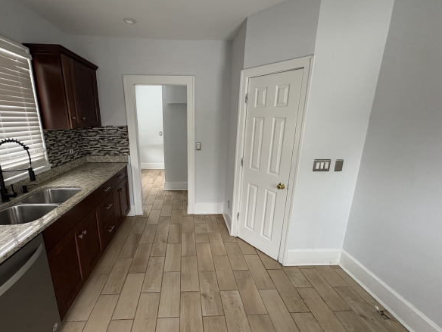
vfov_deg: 78.1
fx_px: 204
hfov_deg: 94.1
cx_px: 195
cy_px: 170
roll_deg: -0.3
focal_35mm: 16
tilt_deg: -13.7
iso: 320
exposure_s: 1/60
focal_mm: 2.22
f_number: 2.2
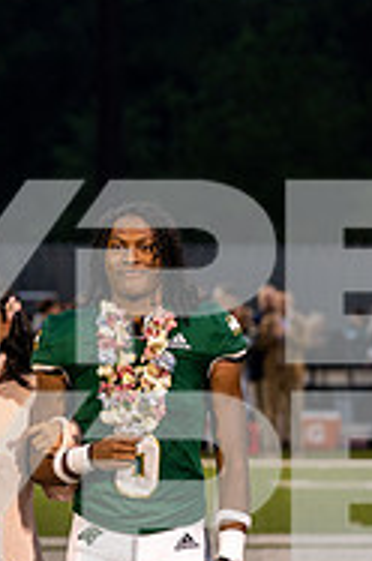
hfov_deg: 4.2
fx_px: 5025
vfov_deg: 6.4
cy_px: 486
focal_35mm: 323
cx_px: 48
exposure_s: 1/125
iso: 800
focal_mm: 134
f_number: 4.5
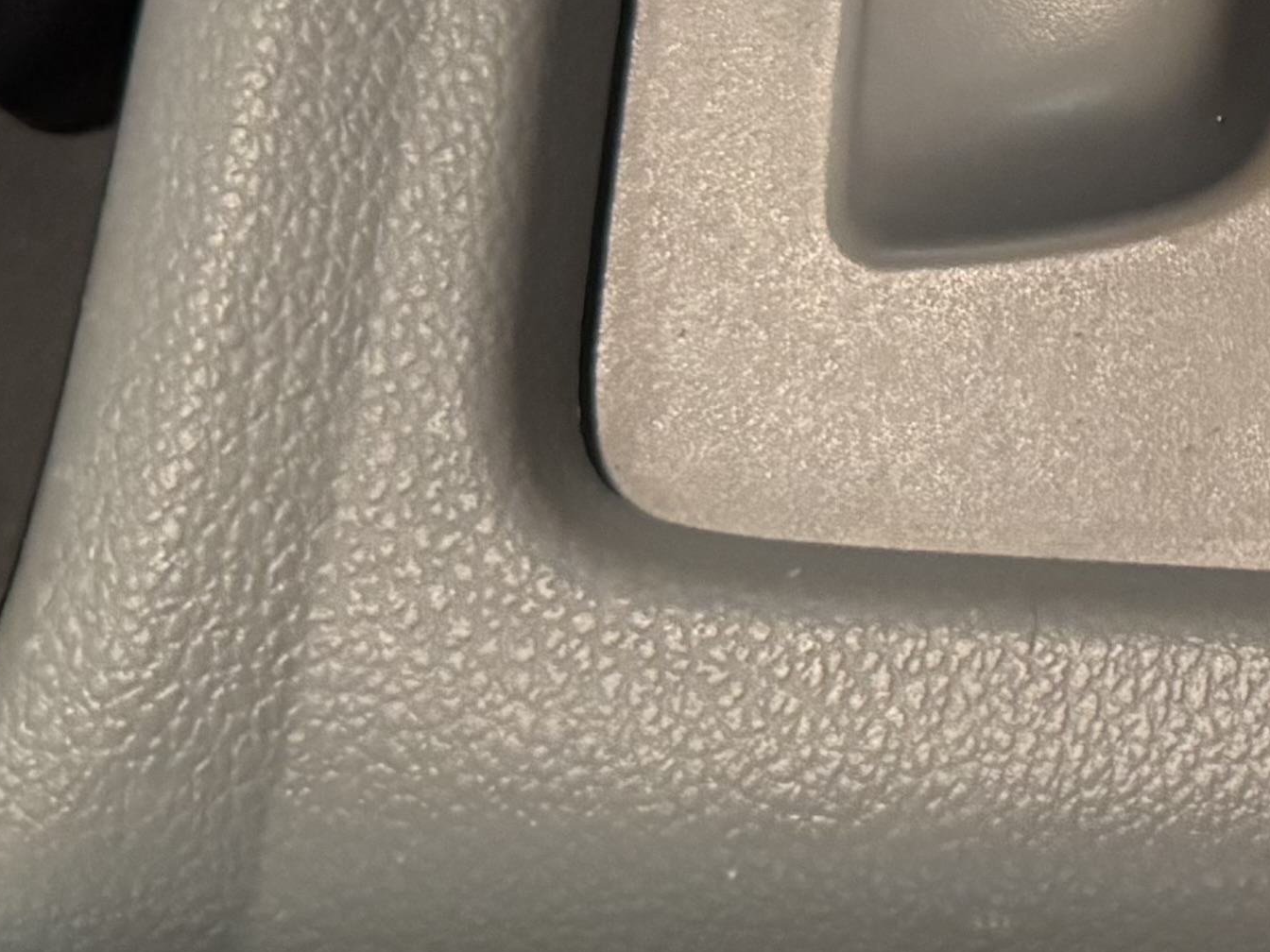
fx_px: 3742
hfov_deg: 17.8
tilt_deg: -72.6
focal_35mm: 102
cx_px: 1734
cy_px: -351
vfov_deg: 13.8
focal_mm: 6.76
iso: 1000
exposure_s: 1/32
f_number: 1.78
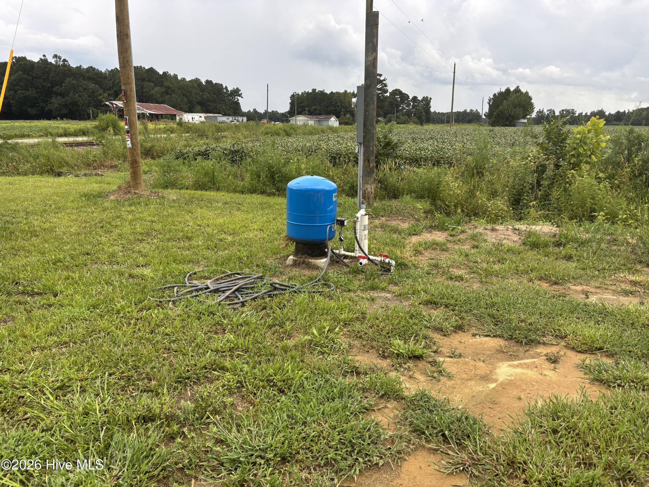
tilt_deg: -14.1
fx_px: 487
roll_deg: +2.0
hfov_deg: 67.3
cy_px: 244
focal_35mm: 26
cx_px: 324
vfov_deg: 53.1
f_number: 1.6
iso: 50
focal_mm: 5.96
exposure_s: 1/413
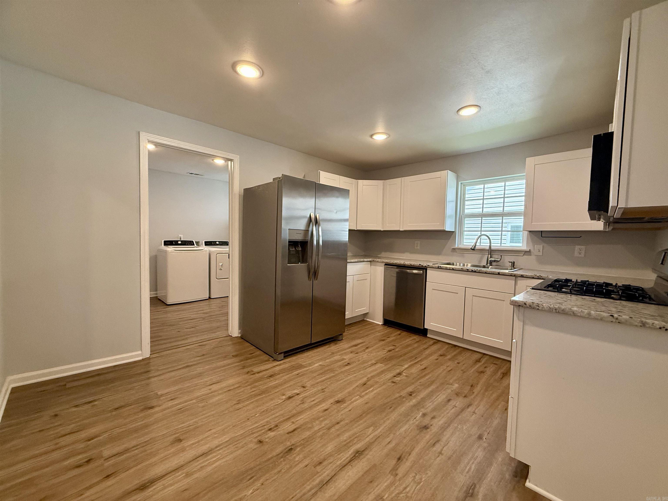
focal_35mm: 14
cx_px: 334
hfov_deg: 102.1
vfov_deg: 85.7
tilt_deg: -1.7
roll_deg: -2.4
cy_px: 250
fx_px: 270
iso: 250
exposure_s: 1/120
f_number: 2.2
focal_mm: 2.22
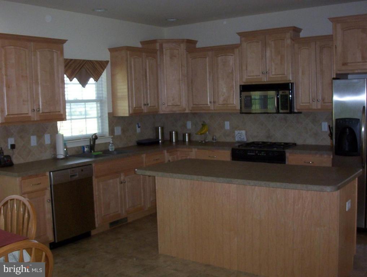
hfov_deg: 47.8
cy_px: 138
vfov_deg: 37.0
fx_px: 415
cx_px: 184
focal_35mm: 39
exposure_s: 1/30
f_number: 4.5
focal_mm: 6
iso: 140
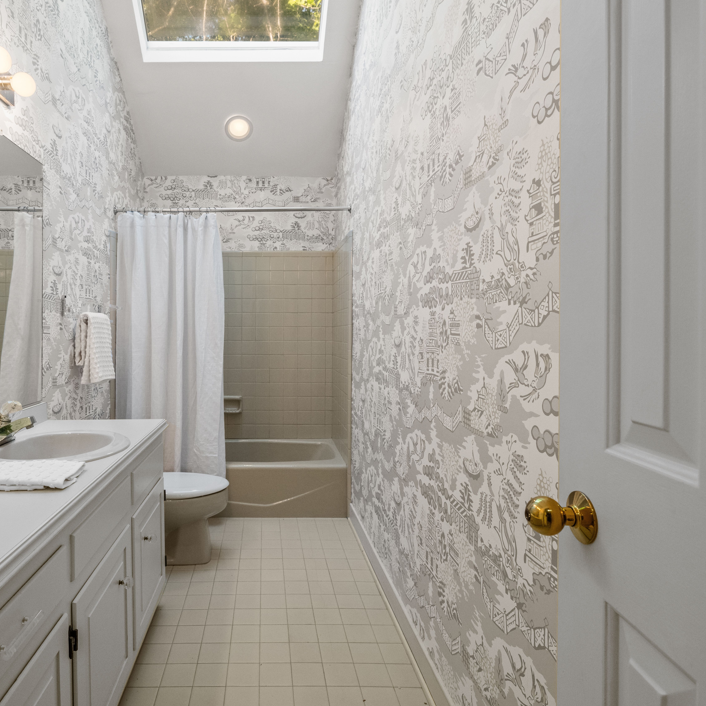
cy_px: 357
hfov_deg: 70.7
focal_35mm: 21
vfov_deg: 72.1
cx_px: 255
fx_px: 485
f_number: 7.1
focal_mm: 16
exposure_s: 1/50
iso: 1250
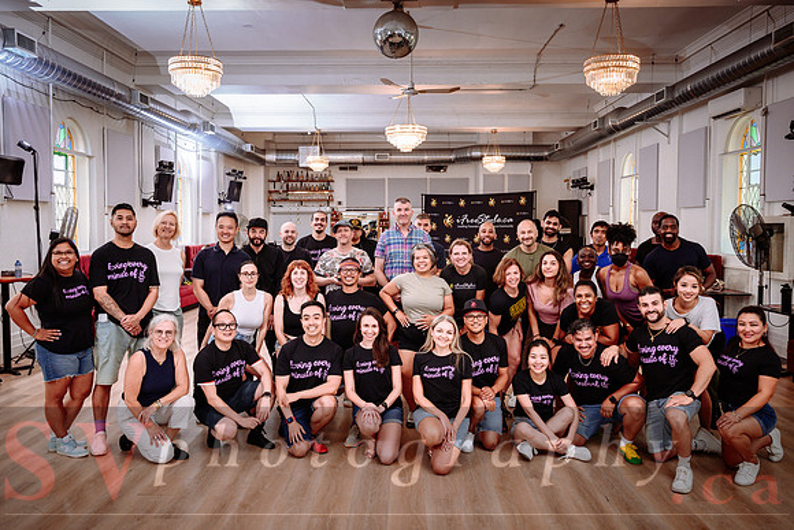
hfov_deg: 65.0
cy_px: 267
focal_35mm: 28
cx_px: 387
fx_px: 623
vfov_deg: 46.1
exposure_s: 1/250
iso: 1600
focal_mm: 24
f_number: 3.2
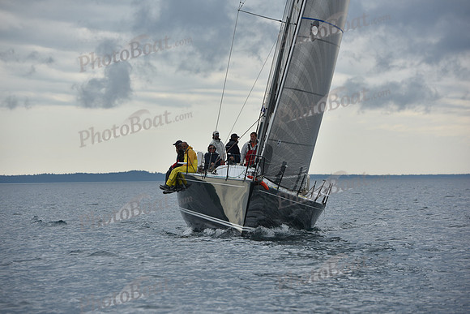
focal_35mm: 200
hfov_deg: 10.3
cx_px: 235
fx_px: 2612
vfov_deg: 6.9
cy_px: 157
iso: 250
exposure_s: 1/800
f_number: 8
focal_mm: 200
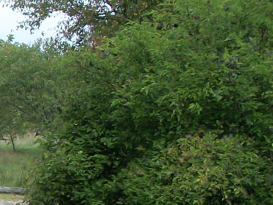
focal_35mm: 140
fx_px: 1104
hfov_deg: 12.7
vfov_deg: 10.4
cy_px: 272
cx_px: -238
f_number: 8.8
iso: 80
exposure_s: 1/60
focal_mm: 5.7
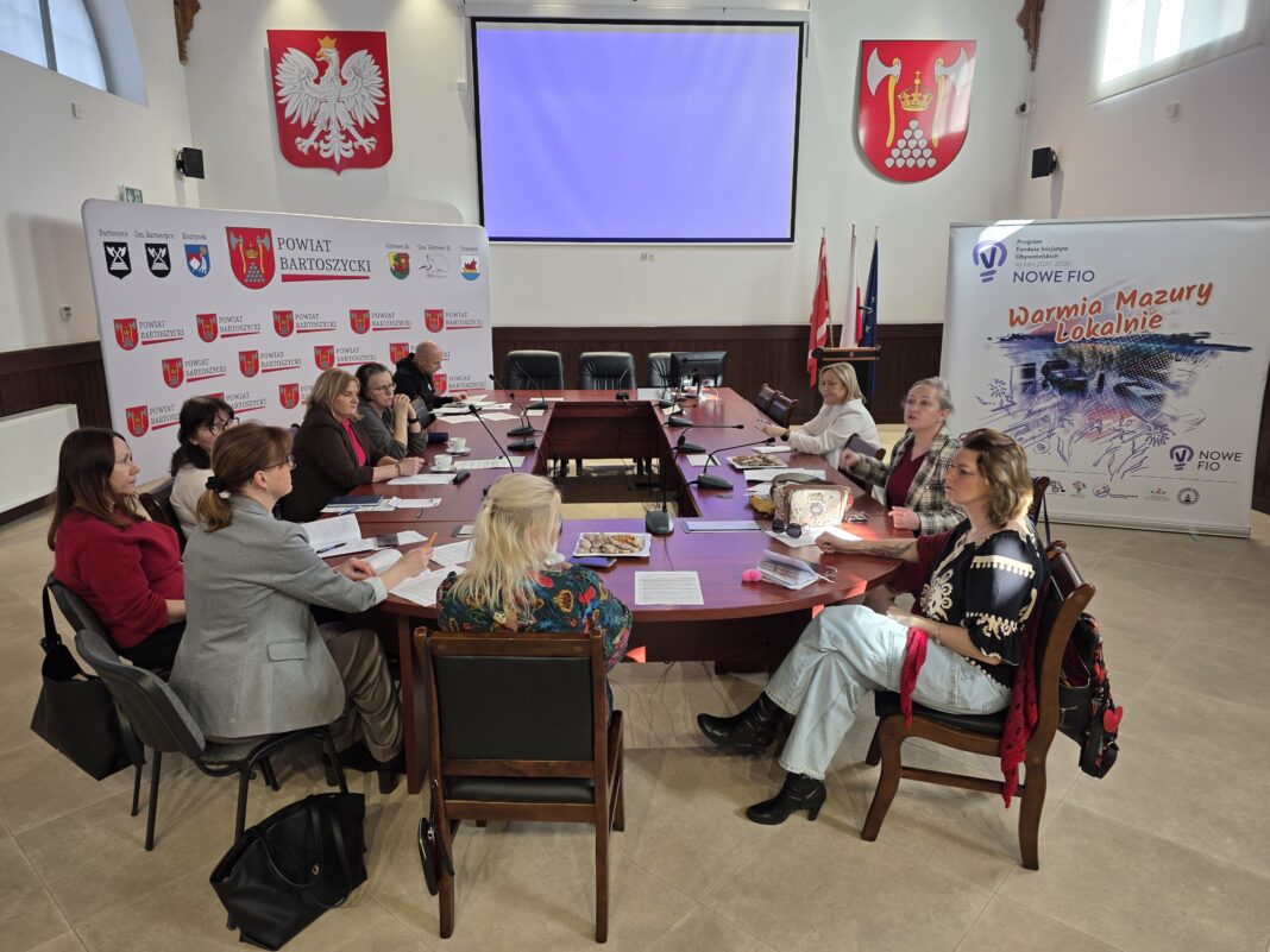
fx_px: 844
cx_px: 635
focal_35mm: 23
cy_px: 476
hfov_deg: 73.9
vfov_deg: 58.9
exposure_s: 1/54.1
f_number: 1.7
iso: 64
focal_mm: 6.3
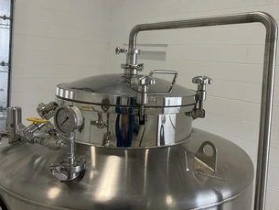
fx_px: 306
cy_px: 80
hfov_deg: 48.9
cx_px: 150
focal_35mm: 38
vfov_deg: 37.5
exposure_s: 1/122
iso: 50
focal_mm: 3
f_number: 1.8
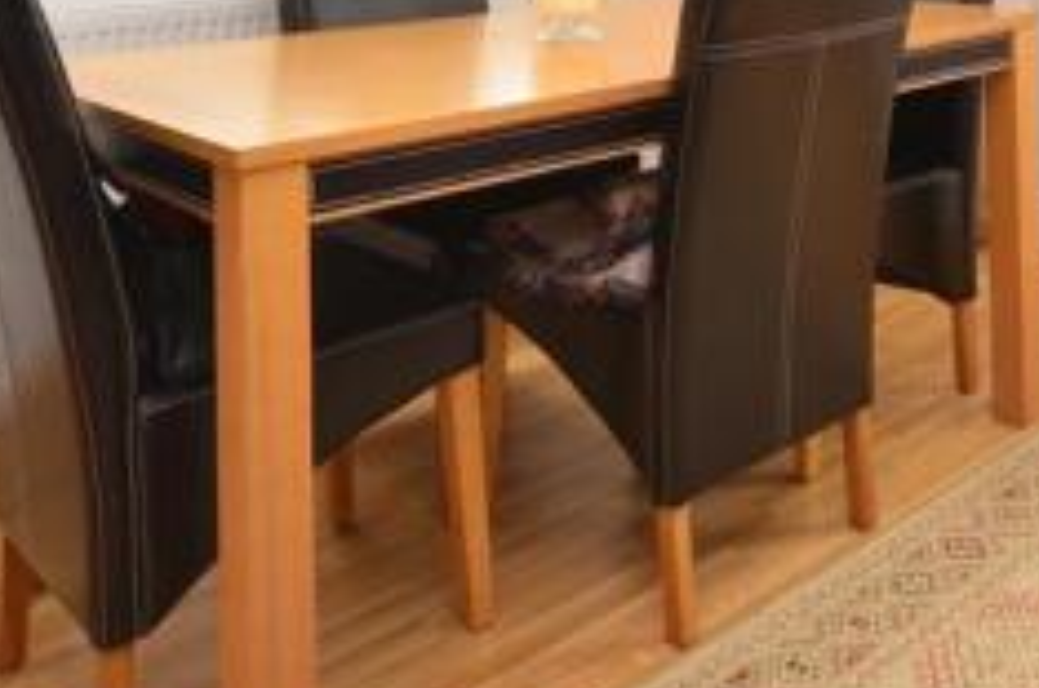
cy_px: -133
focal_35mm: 42
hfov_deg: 44.8
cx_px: 786
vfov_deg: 27.9
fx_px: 1210
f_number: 5
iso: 200
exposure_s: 1/4
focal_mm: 10
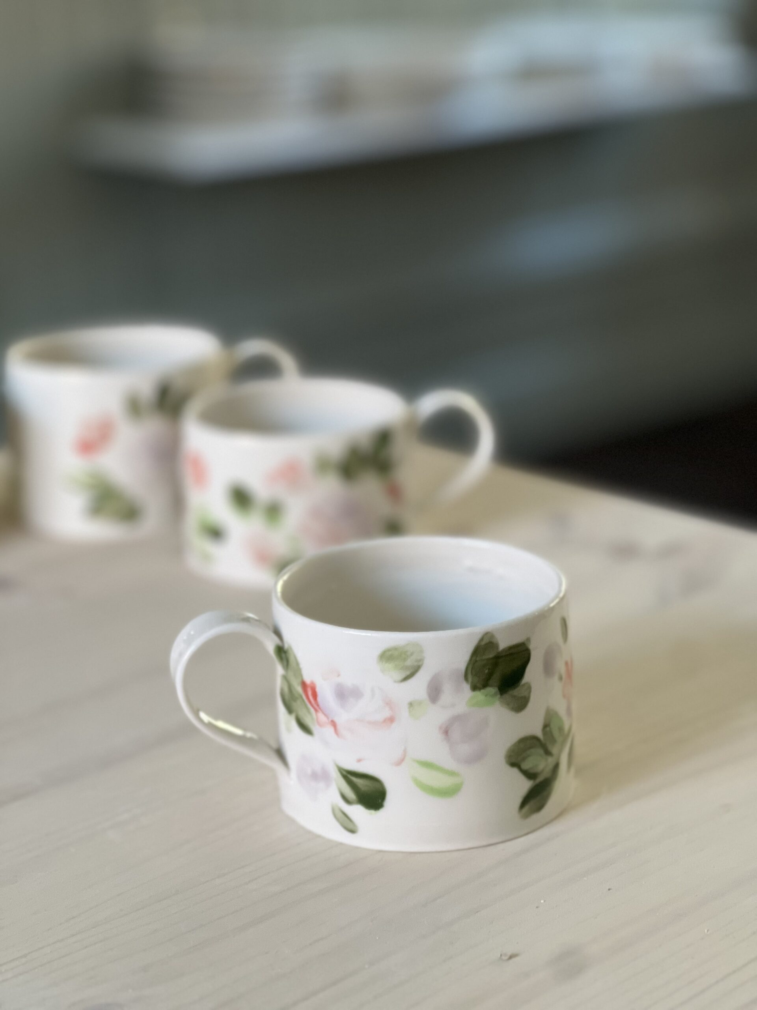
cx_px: 378
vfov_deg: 25.3
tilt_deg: -15.8
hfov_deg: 19.1
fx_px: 2245
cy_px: 505
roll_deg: +2.1
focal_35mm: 77
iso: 200
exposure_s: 1/40
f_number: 2.8
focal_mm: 9
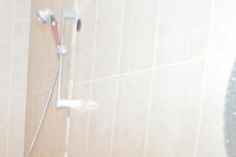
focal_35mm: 78
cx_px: 8
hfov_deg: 24.9
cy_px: 216
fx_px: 511
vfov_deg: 16.3
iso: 400
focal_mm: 18
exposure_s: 1/100
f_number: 5
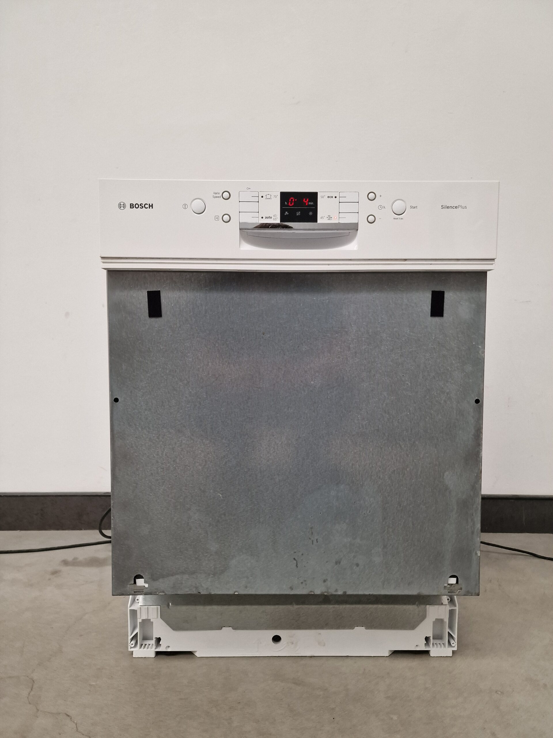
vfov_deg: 73.9
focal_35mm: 23
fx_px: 490
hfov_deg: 58.9
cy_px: 369
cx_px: 276
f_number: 1.8
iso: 160
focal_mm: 6.4
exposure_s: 1/180
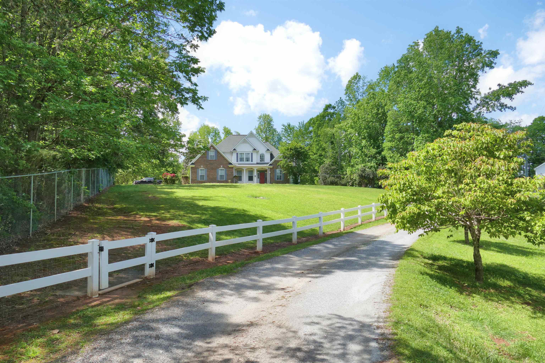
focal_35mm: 25
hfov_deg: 71.5
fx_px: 378
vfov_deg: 51.3
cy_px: 182
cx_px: 272
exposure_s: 1/1600
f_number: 2.8
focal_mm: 9.12
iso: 125
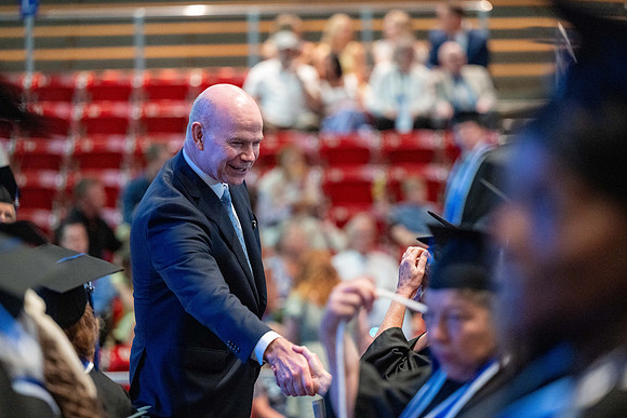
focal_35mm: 140
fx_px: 2439
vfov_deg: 9.8
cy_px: 209
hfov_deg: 14.7
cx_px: 314
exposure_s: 1/125
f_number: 2.8
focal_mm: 140
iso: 6400
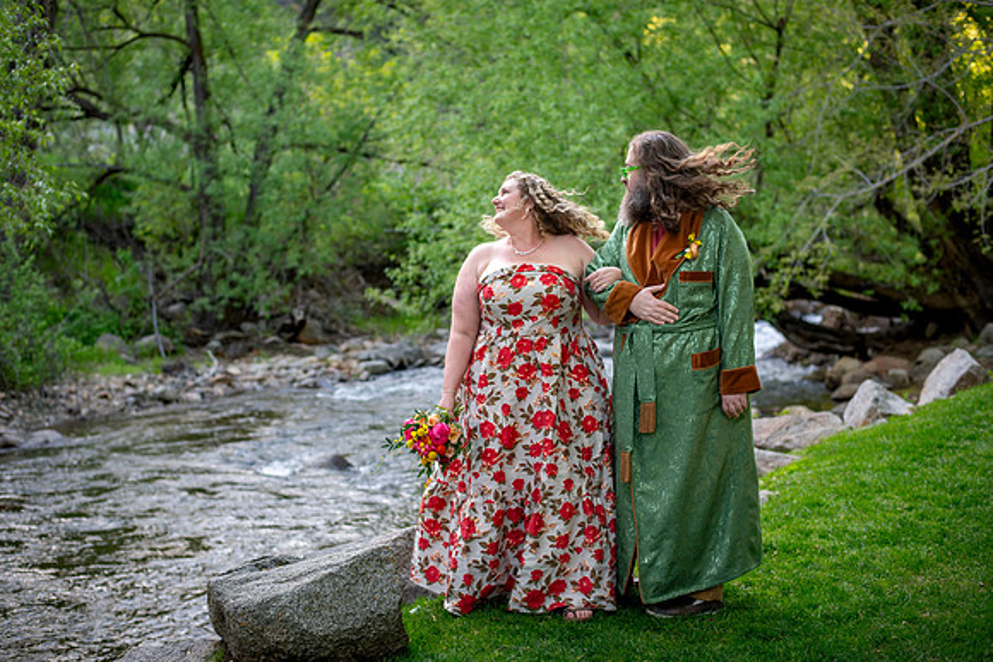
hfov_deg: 37.7
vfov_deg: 25.7
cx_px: 479
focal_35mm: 53
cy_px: 324
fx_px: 1454
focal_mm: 50
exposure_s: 1/200
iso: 160
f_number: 2.8
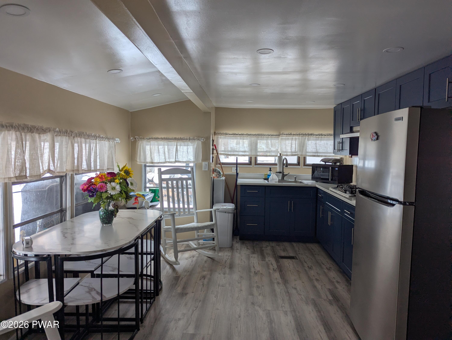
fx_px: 314
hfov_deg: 71.5
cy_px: 170
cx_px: 226
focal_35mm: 24
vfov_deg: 56.9
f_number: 1.85
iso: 47
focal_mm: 6.81
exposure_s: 1/103
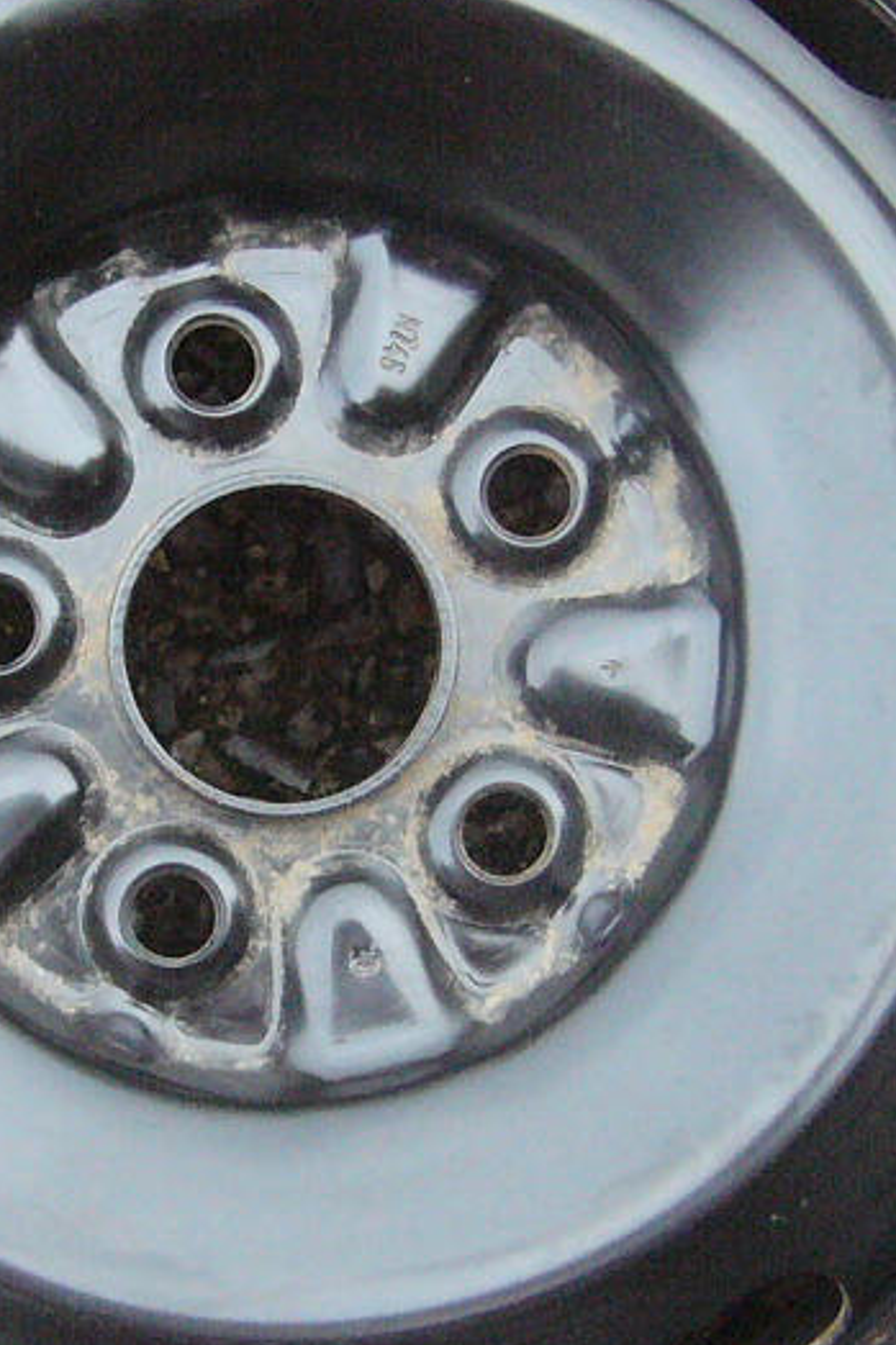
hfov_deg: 15.3
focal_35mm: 89
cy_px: 660
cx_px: 280
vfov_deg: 22.9
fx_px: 3325
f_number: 2.8
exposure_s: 1/250
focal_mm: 5.8
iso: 400
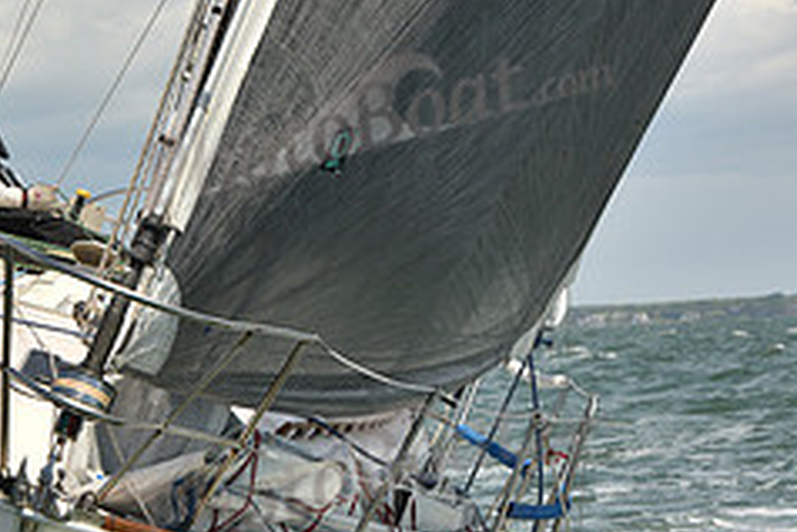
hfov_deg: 6.7
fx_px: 6734
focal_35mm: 304
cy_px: 343
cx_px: -30
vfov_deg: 4.5
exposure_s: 1/800
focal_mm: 125
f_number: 13
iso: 320
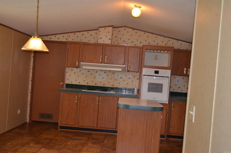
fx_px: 279
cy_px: 76
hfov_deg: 45.0
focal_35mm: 44
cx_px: 116
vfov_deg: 30.7
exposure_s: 1/60
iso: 1000
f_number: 4.5
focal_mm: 29
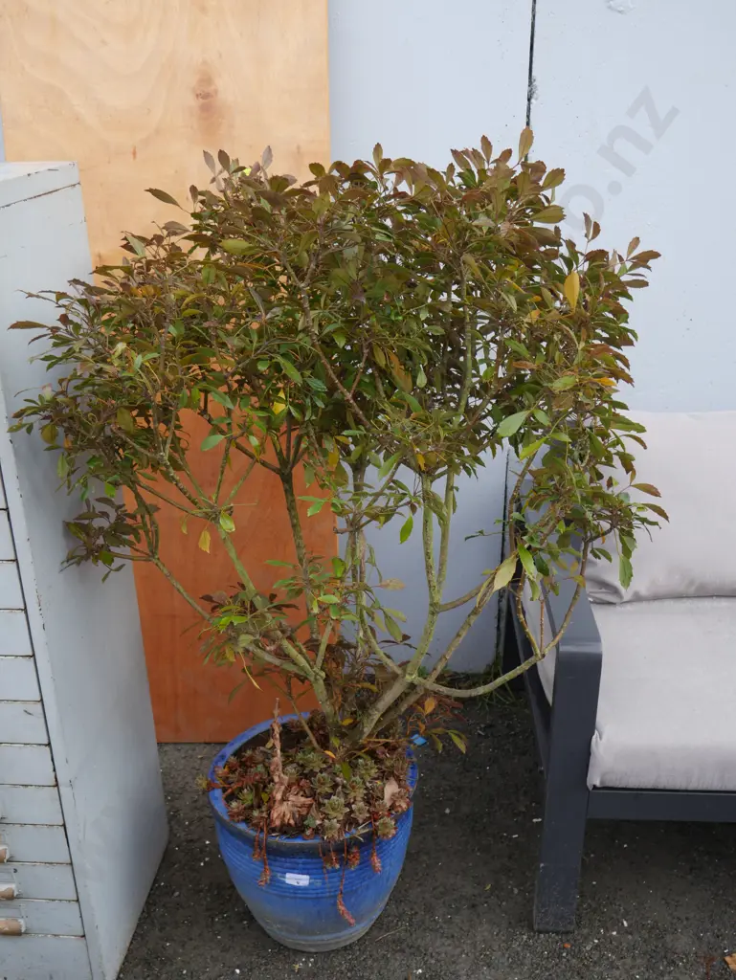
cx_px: 368
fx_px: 1020
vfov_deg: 51.3
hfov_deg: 39.7
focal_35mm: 36
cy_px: 490
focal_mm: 18
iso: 200
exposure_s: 1/125
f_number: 4.5
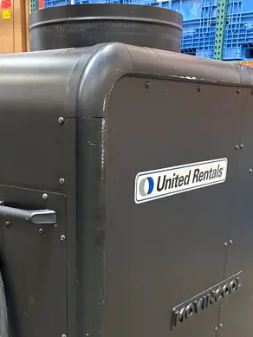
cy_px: 297
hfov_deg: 29.6
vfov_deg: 36.7
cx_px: 92
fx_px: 477
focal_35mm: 49
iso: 500
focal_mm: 5.96
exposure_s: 1/40
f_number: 1.6
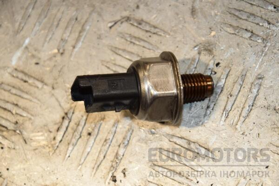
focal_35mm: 158
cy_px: 93
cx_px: 140
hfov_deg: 13.0
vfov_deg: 8.7
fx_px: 1221
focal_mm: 105
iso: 800
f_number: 8
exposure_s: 1/200
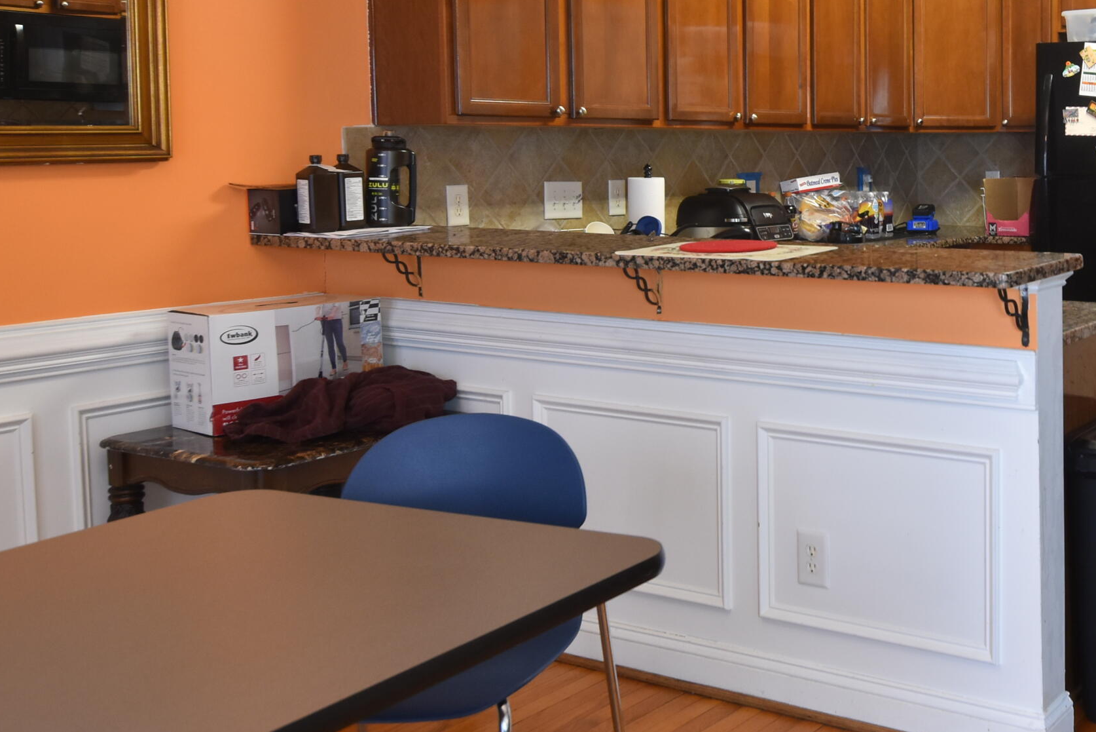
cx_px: 975
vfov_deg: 30.9
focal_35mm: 43
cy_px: 228
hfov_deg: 42.0
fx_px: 1309
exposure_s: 1/60
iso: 500
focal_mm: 16
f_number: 4
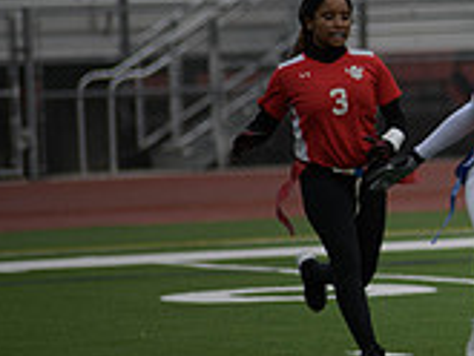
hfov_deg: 3.2
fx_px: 8345
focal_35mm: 609
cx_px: 810
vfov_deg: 2.4
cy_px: 139
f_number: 2.8
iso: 72
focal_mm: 180
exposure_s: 1/200
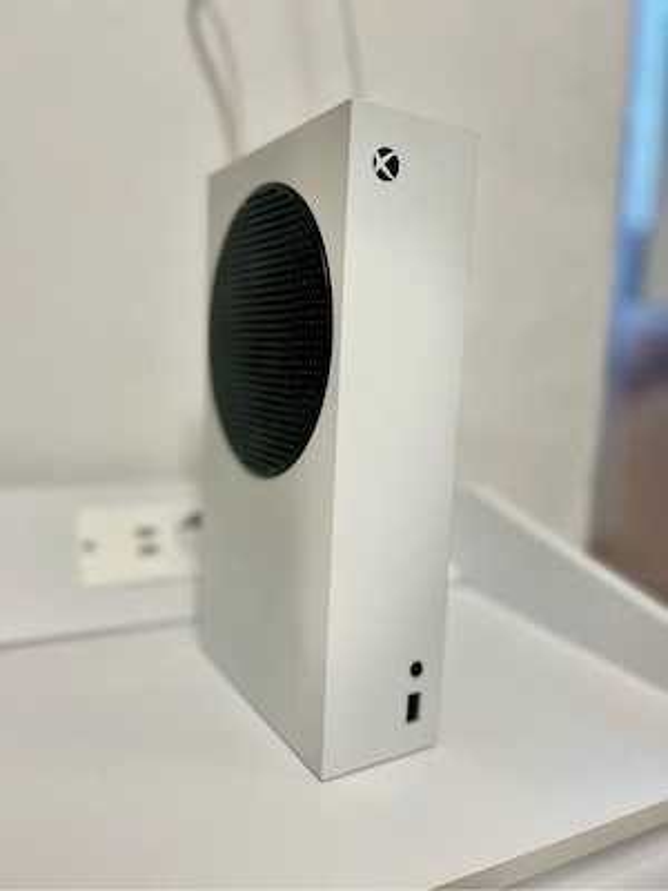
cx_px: 334
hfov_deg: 53.1
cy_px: 446
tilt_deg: -8.9
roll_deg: -2.6
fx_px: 669
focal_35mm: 26
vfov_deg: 67.3
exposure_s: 1/50
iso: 80
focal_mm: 5.7
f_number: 1.5
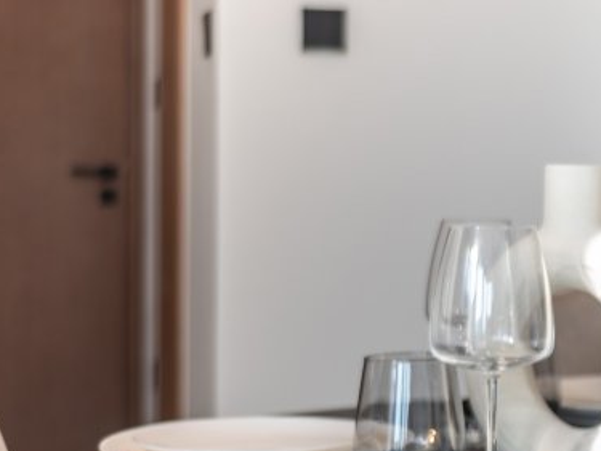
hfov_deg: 20.6
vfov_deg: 16.1
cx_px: 607
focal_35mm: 92
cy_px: 202
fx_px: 1597
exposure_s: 1/80
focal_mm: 35
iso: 50
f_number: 2.8
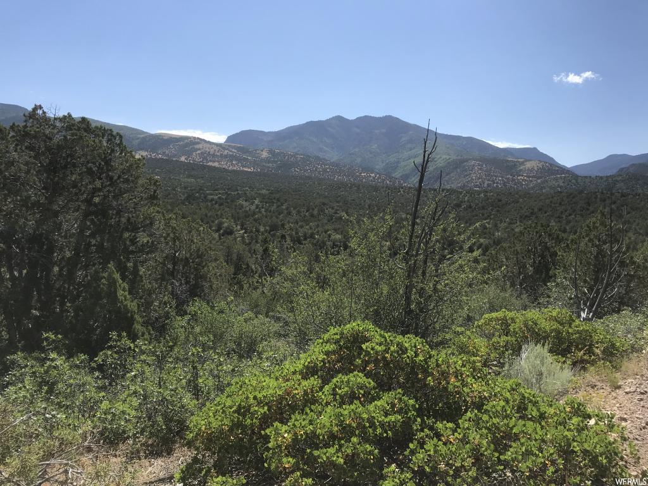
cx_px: 324
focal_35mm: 28
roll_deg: -1.0
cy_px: 243
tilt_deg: -3.5
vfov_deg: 49.7
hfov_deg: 63.4
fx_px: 524
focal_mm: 3.99
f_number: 1.8
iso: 20
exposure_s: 1/3195
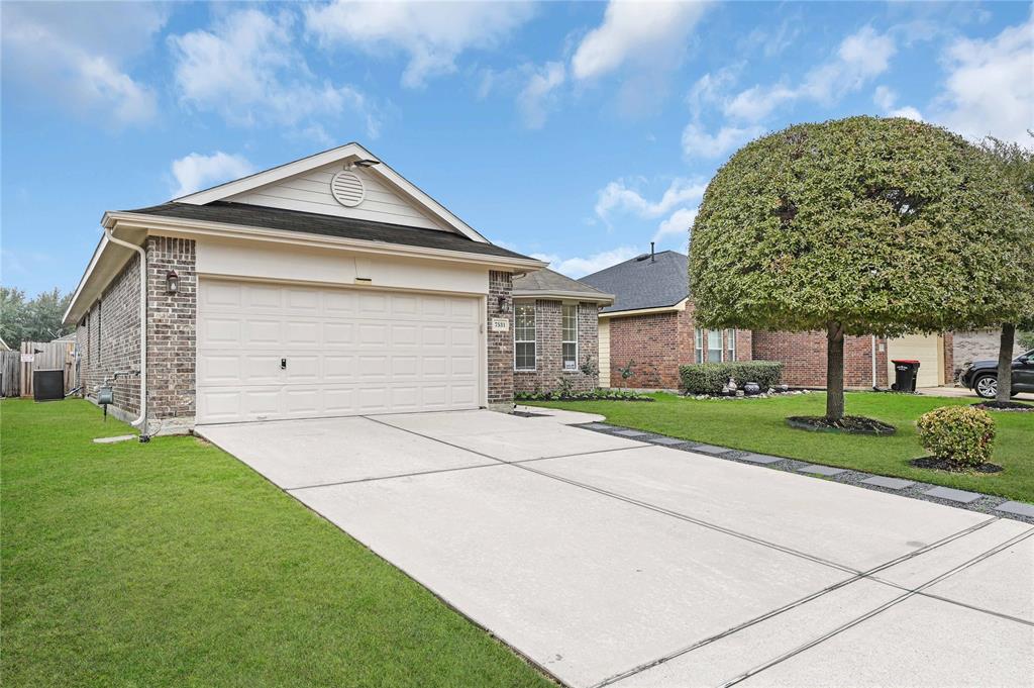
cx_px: 517
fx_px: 617
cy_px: 344
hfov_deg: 79.9
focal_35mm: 22
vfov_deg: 58.3
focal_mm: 21.5
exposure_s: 1/80
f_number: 11
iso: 200
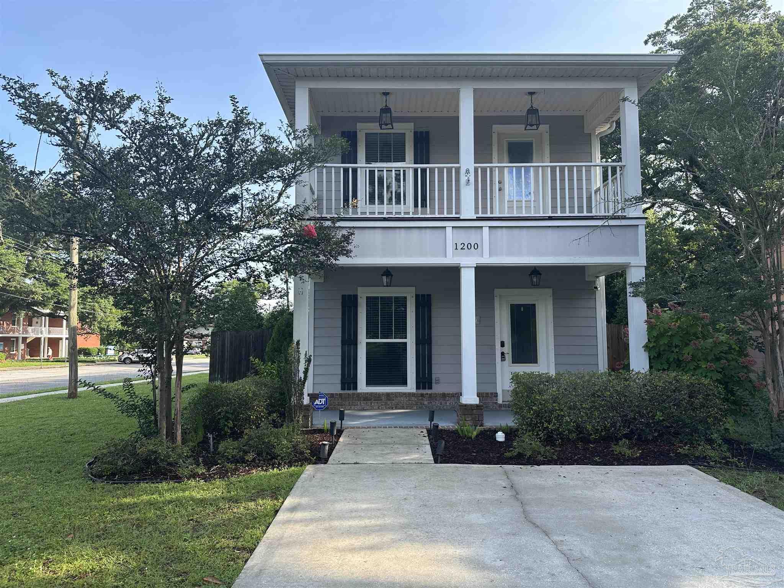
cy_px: 294
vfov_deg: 56.8
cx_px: 392
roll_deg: -0.1
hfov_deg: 71.6
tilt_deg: +5.0
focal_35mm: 24
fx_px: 544
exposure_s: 1/903
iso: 80
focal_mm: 6.86
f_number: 1.78
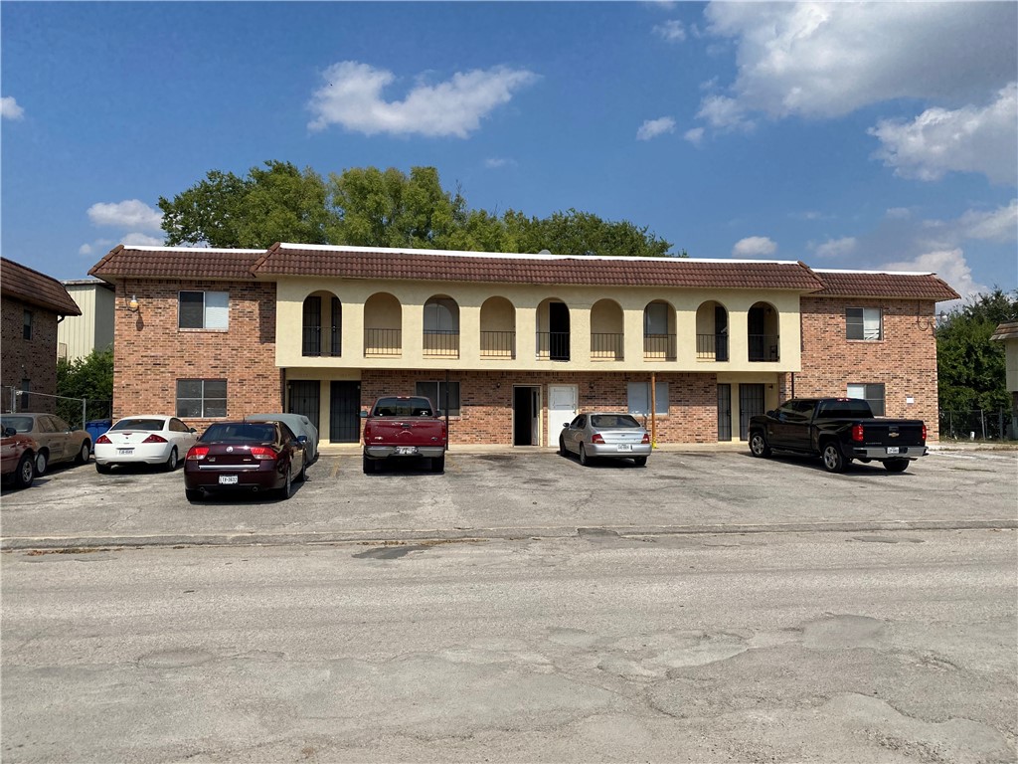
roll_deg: +0.1
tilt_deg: +3.8
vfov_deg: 53.1
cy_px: 382
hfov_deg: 67.3
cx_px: 509
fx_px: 765
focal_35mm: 26
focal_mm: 4.25
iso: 32
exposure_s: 1/5236
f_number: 1.8
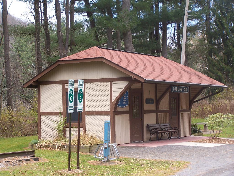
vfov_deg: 18.0
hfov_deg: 23.8
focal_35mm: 82
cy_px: 88
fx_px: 554
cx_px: 117
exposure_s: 1/40
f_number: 3.2
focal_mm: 13.7
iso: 100
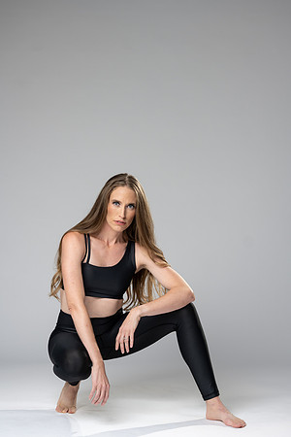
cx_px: 146
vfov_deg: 23.9
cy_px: 218
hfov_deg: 16.1
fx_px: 1031
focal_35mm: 85
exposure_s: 1/160
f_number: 3.2
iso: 200
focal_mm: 85
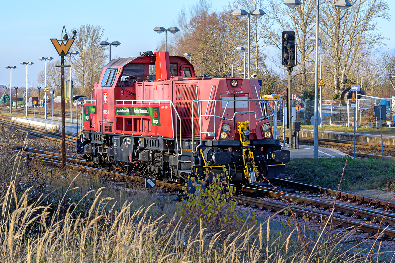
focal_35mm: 75
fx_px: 823
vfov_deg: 18.2
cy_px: 132
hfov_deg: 27.0
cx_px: 198
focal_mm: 50
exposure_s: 1/125
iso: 200
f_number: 8
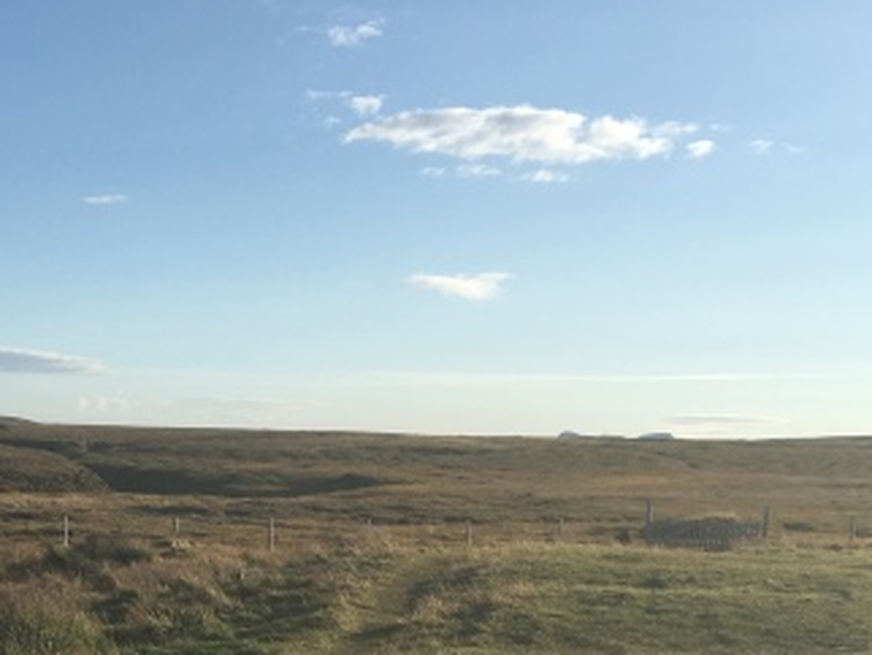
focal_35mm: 72
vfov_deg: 20.0
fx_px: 1815
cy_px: 614
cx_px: 249
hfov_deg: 26.8
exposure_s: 1/1832
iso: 25
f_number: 2.2
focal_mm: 4.15
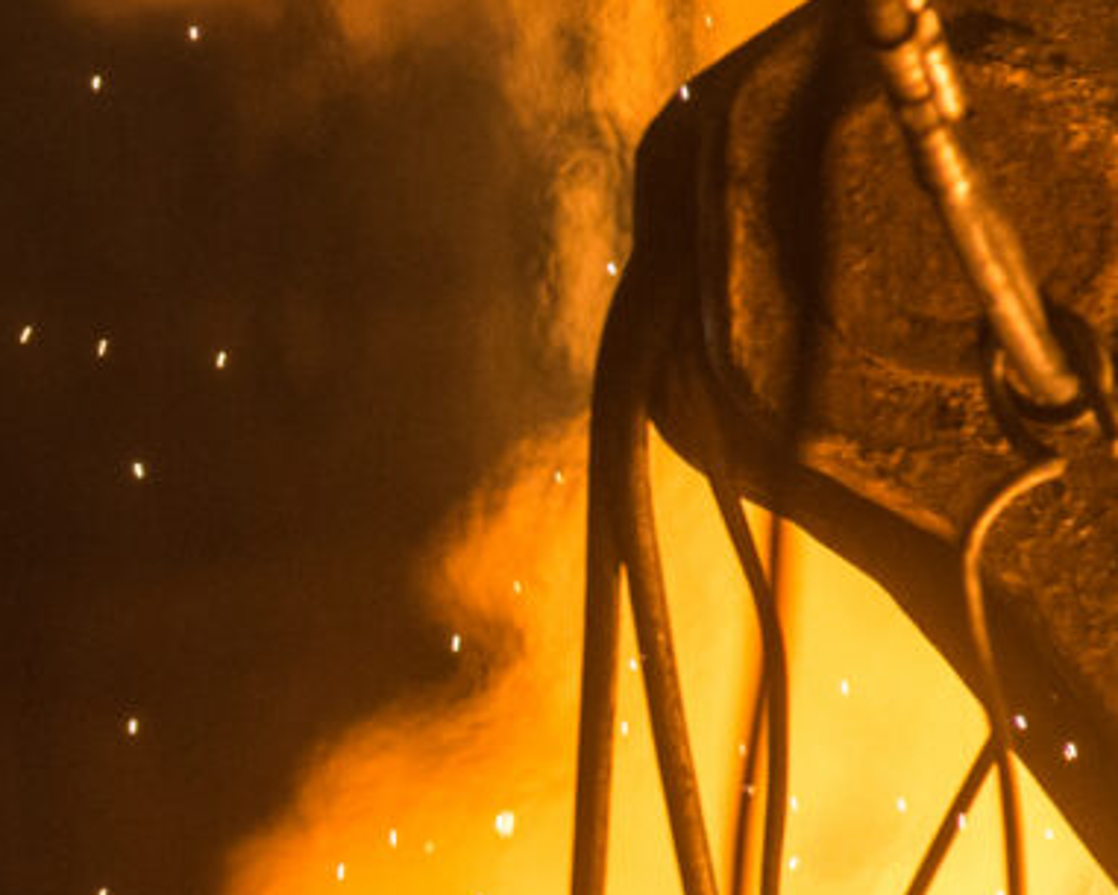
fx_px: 31343
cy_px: 817
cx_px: -449
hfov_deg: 2.0
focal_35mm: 947
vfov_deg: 1.6
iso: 1000
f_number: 6.3
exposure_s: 1/320
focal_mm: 200
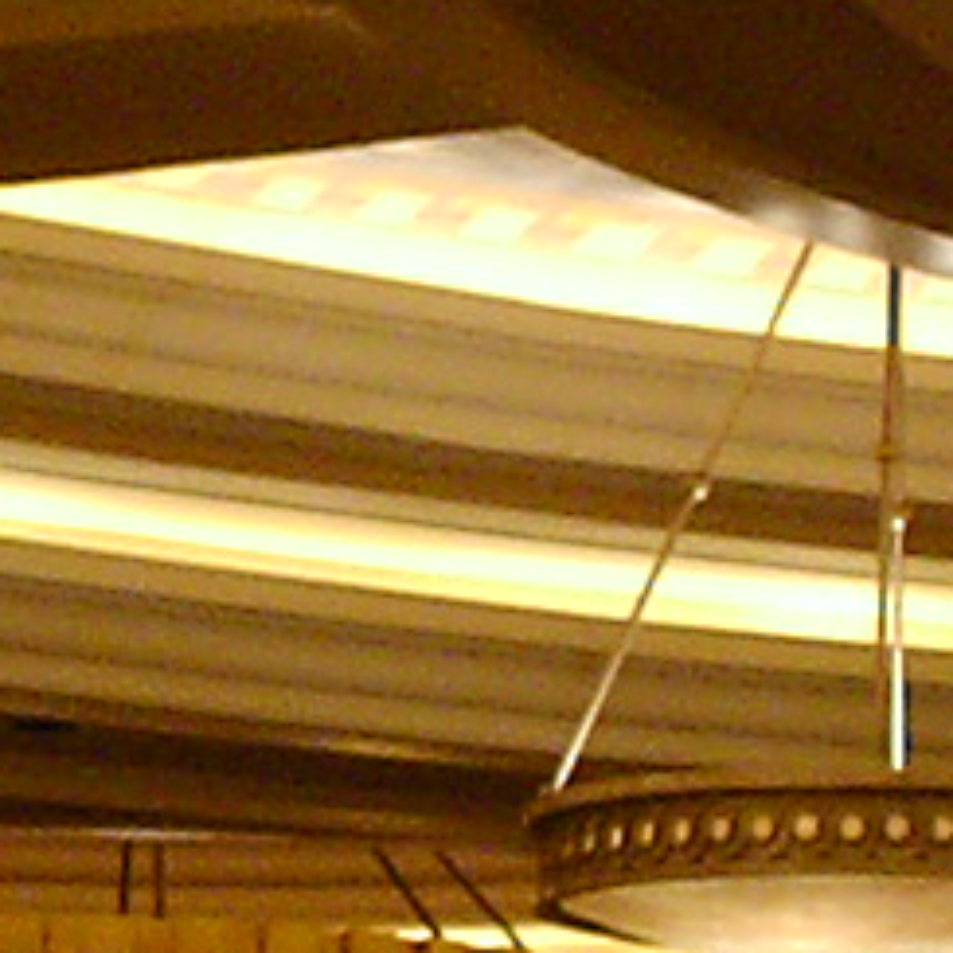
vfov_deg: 4.8
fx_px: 11306
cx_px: -305
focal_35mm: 363
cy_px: 199
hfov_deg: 4.8
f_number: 3.6
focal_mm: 7.5
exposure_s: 1/28
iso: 100
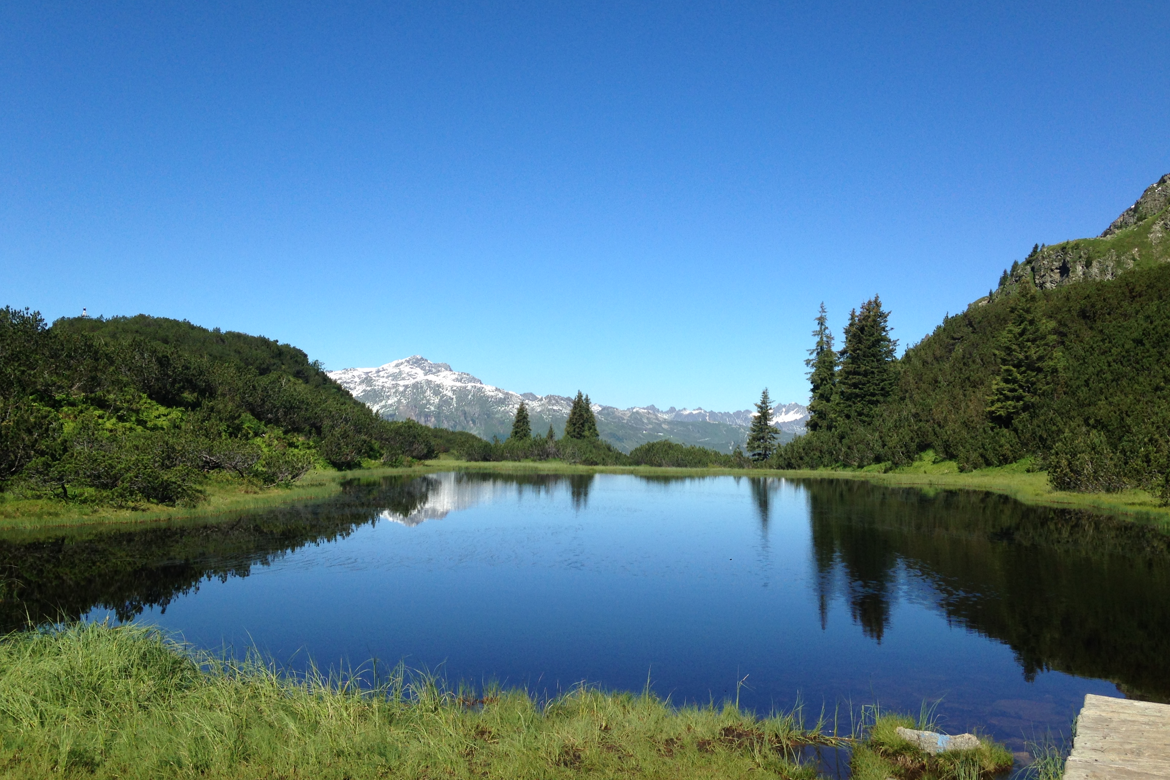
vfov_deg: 37.9
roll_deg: -2.2
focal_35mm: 35
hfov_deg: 54.4
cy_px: 391
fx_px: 1137
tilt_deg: +2.9
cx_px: 584
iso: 50
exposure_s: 1/1695
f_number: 2.4
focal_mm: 4.12
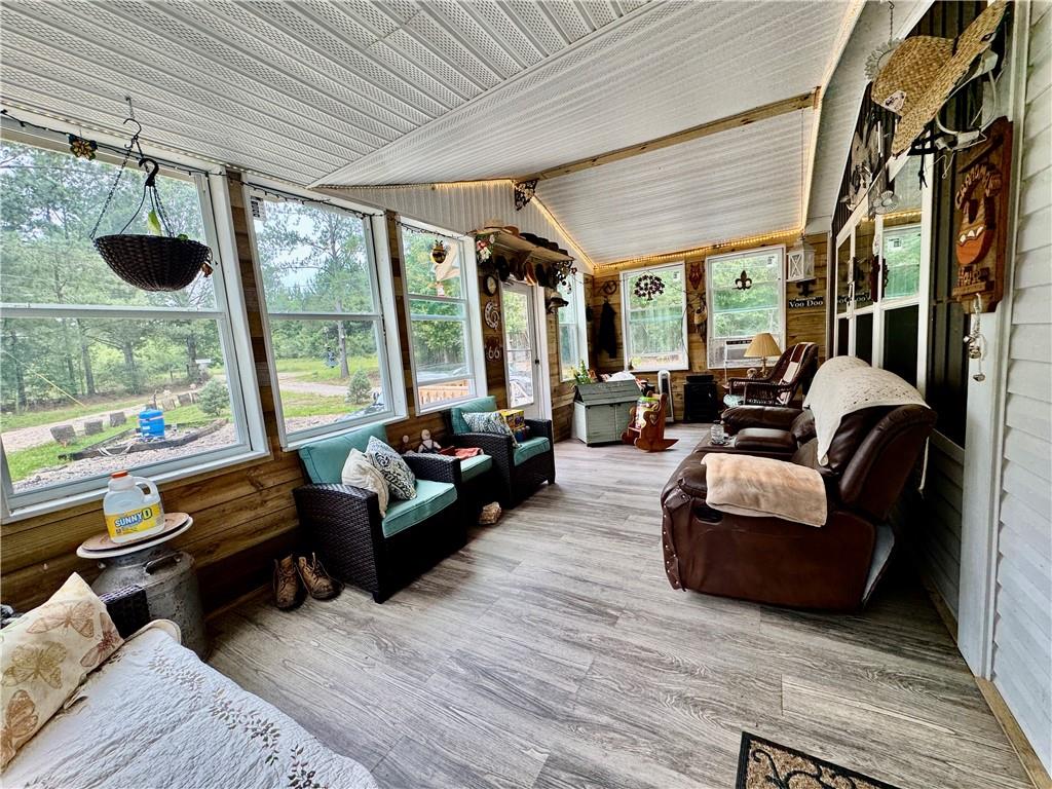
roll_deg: +3.5
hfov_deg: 102.1
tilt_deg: -7.7
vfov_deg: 85.7
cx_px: 526
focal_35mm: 14
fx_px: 425
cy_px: 394
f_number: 2.2
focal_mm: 2.22
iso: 50
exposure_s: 1/120
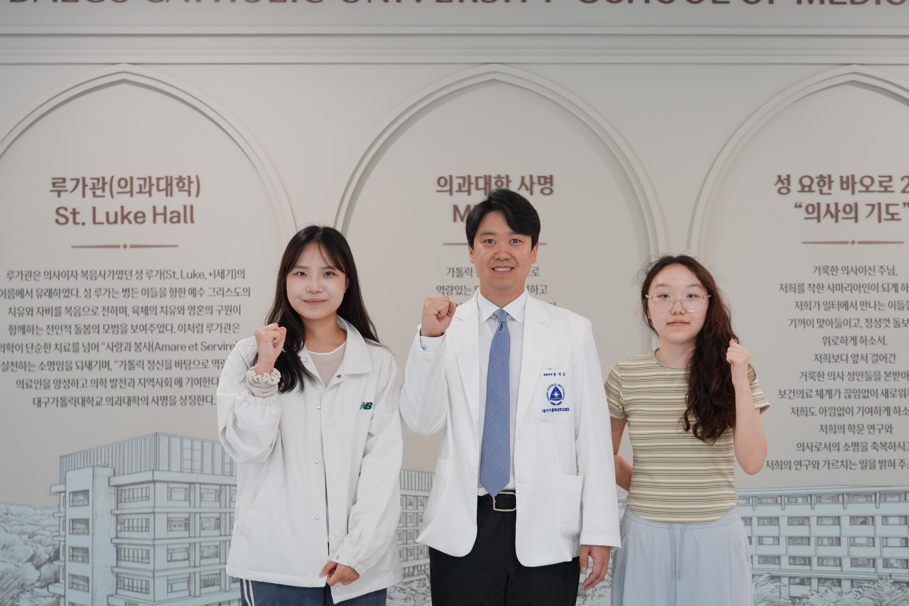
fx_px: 1363
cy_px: 285
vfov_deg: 25.1
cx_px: 492
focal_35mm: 54
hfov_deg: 36.8
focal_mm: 48
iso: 1250
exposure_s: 1/160
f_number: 4
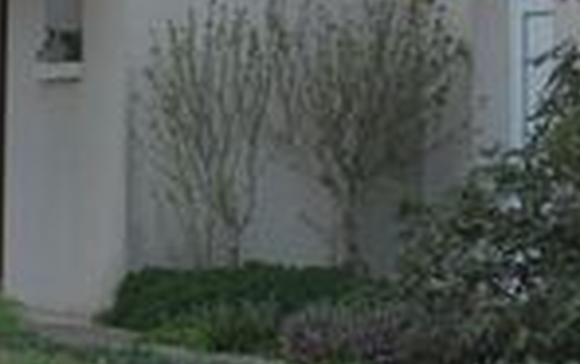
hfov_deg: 9.2
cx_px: -494
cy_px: -202
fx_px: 3420
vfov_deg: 6.0
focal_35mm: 216
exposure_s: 1/320
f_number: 5
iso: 200
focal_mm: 35
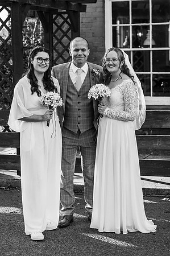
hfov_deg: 16.0
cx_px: 85
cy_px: 128
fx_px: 603
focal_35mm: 85
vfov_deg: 23.9
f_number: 4
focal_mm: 85
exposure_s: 1/320
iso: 100
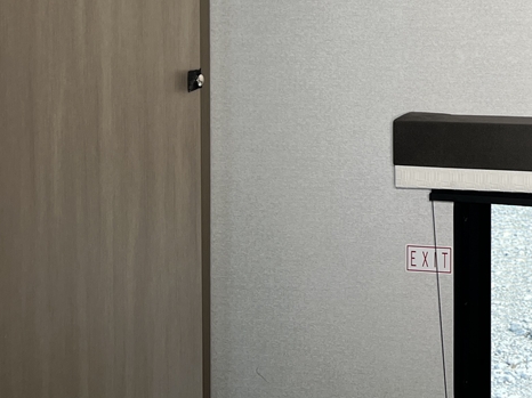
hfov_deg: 26.2
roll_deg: +2.0
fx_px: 1029
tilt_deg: +0.0
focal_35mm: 67
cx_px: 620
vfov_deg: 21.1
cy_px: -2
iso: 50
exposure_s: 1/121
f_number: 1.5
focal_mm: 5.7
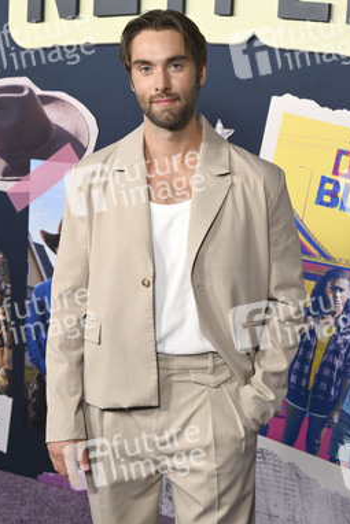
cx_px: 174
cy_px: 252
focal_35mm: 67
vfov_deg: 30.1
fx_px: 976
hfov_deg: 20.3
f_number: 6.3
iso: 1250
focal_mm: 64
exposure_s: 1/250
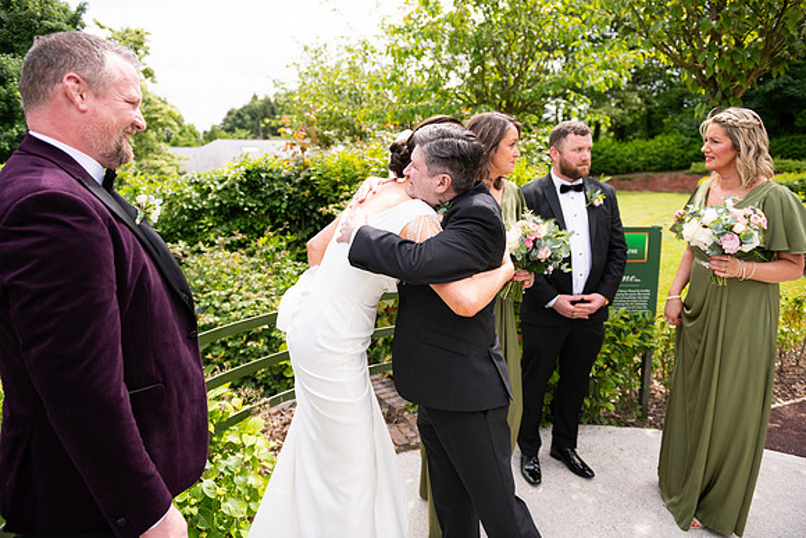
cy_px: 269
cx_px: 403
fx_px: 537
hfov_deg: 73.7
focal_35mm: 24
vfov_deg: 53.2
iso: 250
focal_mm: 24
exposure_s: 1/1600
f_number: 3.5
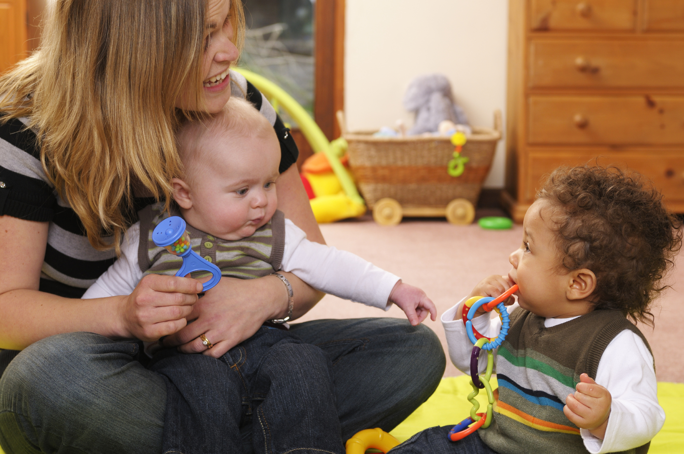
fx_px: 1281
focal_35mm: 68
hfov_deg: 29.9
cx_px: 342
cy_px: 227
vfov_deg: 20.1
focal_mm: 45
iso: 200
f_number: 3.5
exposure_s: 1/15
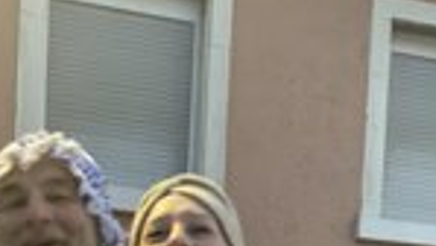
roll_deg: -2.2
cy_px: 477
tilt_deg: -3.9
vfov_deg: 13.7
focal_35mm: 76
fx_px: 879
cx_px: 161
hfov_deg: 27.7
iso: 1000
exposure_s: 1/20
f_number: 1.8
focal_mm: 4.25
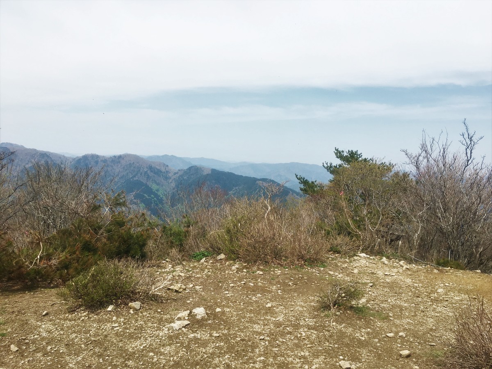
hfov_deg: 61.7
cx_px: 246
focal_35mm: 29
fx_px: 412
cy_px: 184
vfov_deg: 48.2
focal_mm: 4.15
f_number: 2.2
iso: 25
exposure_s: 1/1789
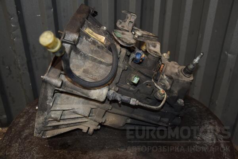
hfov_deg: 53.1
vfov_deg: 36.9
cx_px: 119
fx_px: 238
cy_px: 80
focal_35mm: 36
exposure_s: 1/60
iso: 800
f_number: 5
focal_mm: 24
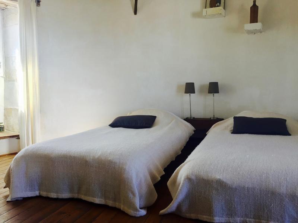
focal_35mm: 29
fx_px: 250
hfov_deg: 61.7
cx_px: 149
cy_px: 112
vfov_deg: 48.2
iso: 32
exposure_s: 1/100
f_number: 2.2
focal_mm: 4.15
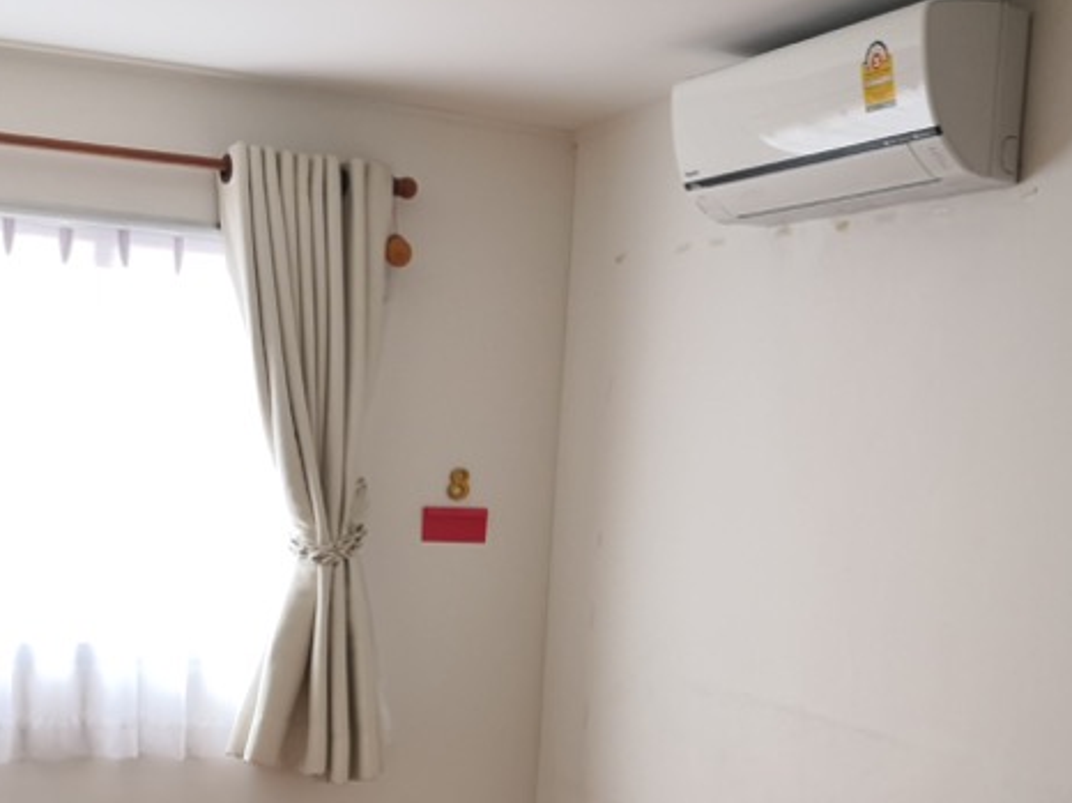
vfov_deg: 24.8
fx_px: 1795
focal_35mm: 58
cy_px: 635
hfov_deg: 33.2
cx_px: 511
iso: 160
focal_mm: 3.95
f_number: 1.6
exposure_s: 1/50
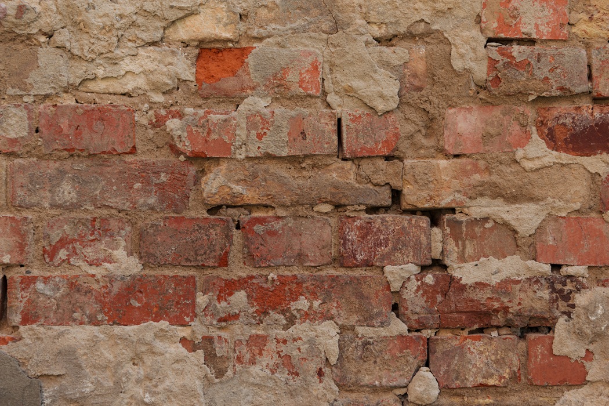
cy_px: 203
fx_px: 812
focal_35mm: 48
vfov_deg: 28.1
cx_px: 304
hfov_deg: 41.1
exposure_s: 1/320
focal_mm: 48
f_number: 5
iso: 125
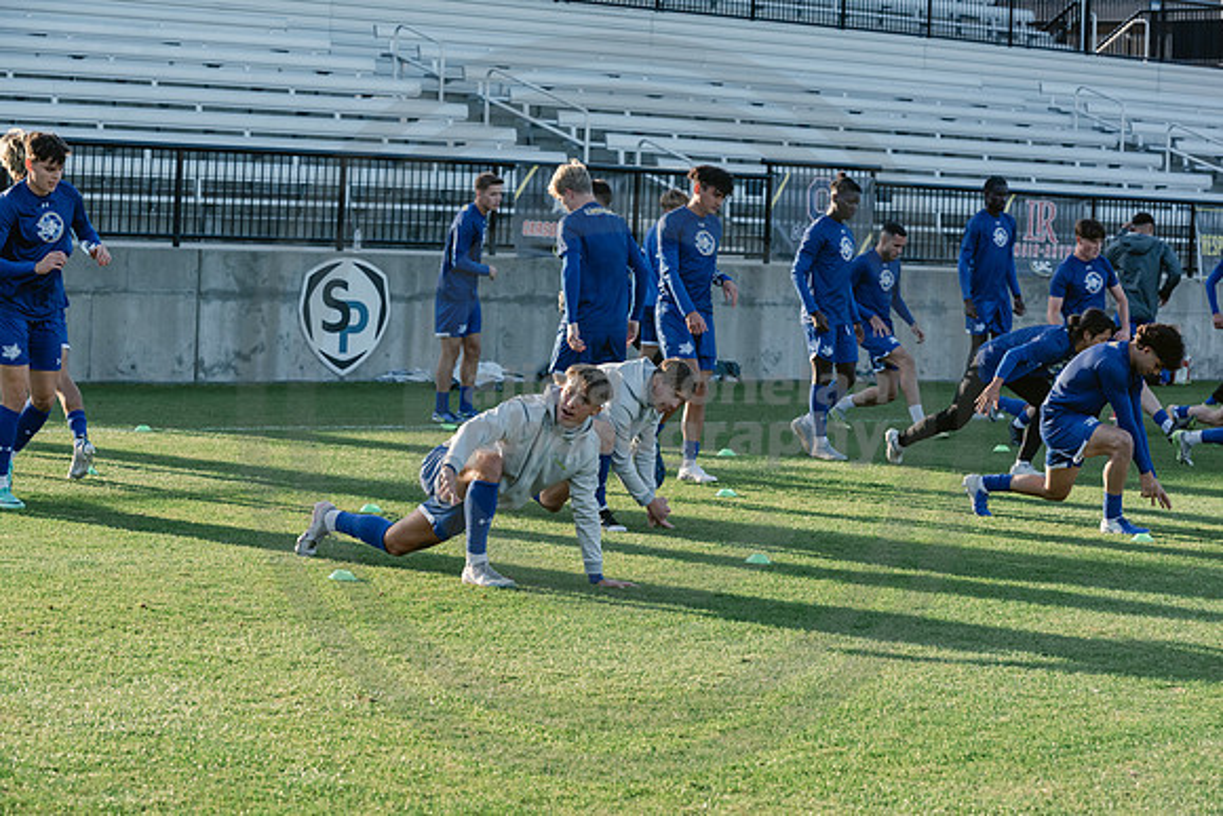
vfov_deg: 13.4
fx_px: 3466
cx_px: 612
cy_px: 408
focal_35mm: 102
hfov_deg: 20.0
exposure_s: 1/1000
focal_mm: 102
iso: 1250
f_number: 6.3
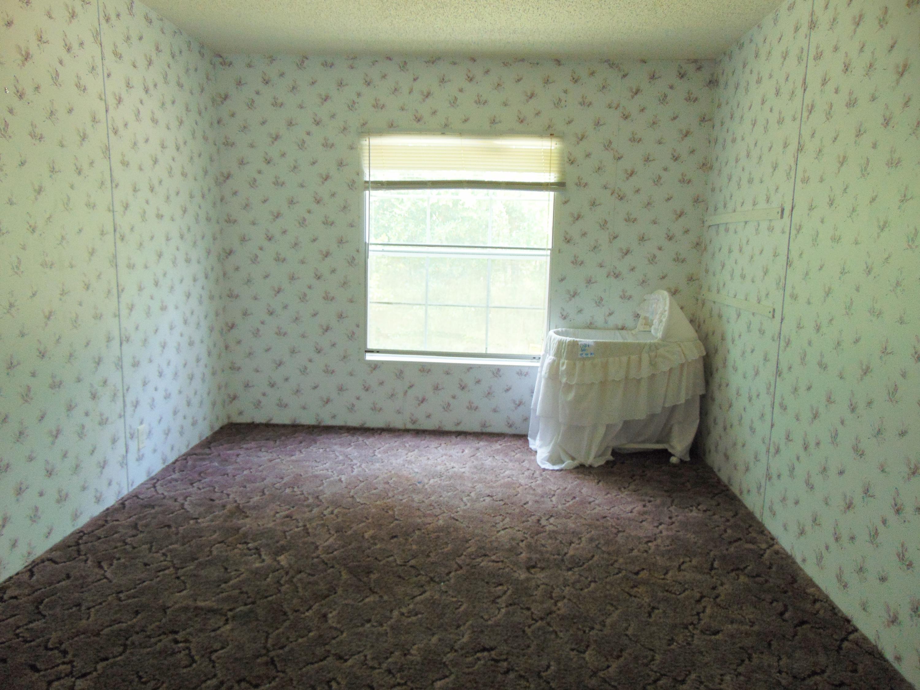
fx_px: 664
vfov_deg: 54.9
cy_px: 345
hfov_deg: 69.4
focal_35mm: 25
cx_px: 460
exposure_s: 1/30
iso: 100
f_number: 3
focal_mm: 4.5
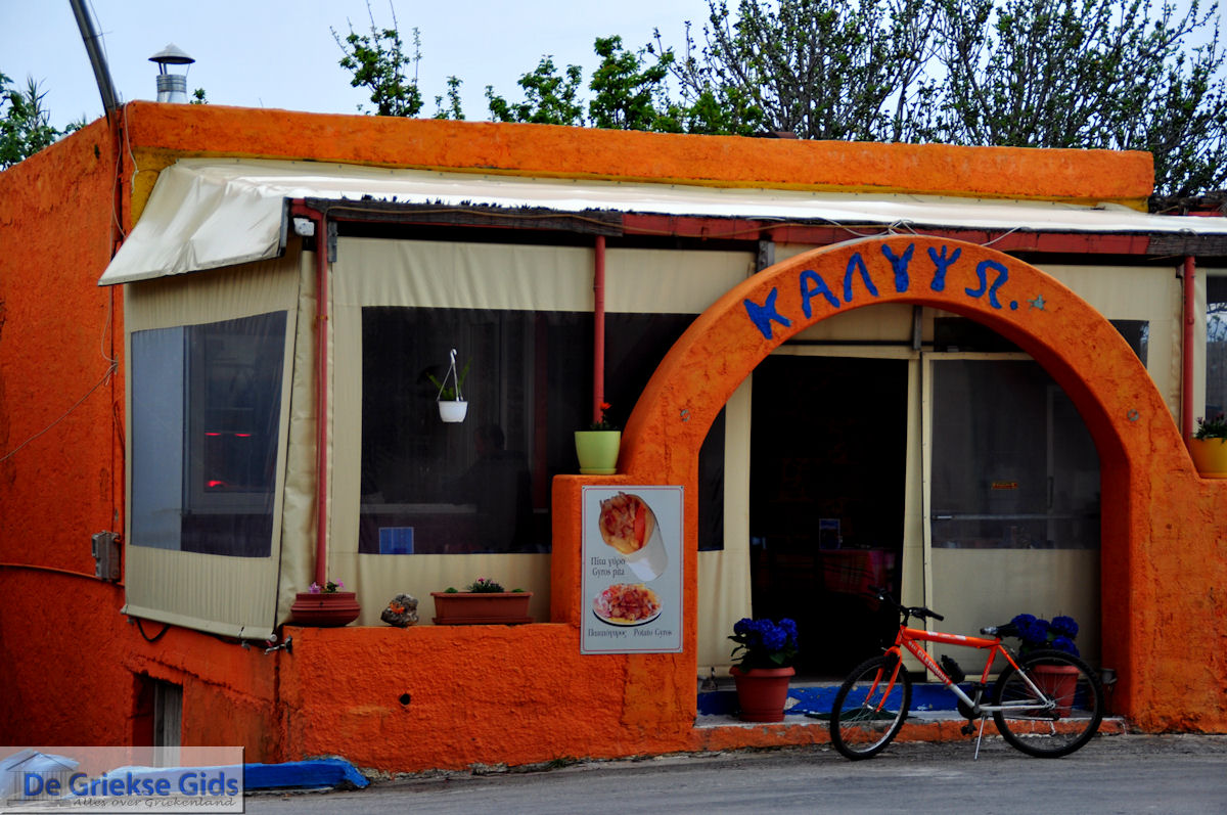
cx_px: 614
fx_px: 2859
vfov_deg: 16.2
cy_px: 408
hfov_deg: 24.2
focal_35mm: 84
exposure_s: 1/250
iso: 200
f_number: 5
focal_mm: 56
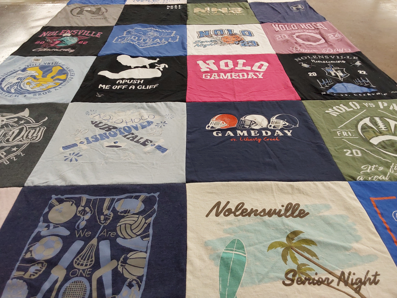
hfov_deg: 63.4
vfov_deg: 49.7
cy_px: 149
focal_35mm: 28
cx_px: 198
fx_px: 321
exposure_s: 1/60
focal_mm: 2.91
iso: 100
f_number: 1.9
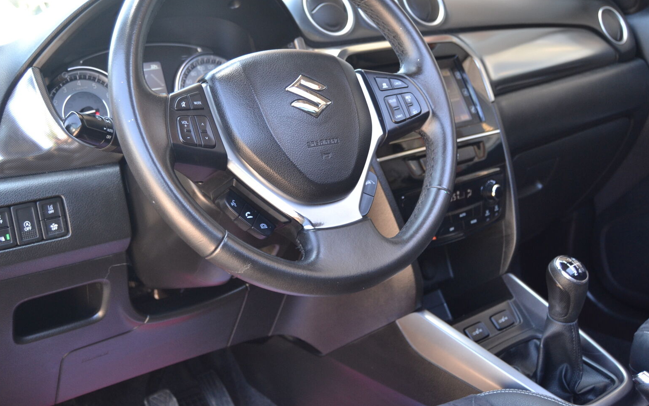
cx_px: 297
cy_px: 169
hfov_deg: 45.6
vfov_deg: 29.4
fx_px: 772
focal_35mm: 44
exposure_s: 1/60
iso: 400
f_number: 4
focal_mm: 23
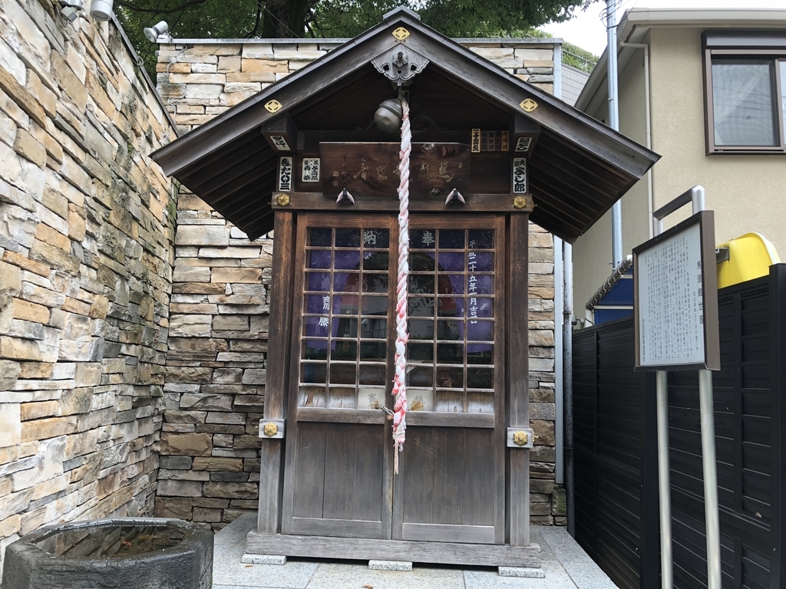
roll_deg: -1.7
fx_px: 636
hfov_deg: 63.4
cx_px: 393
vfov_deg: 49.7
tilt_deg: +8.7
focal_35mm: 28
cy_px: 294
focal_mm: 3.99
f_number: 1.8
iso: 32
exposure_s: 1/120
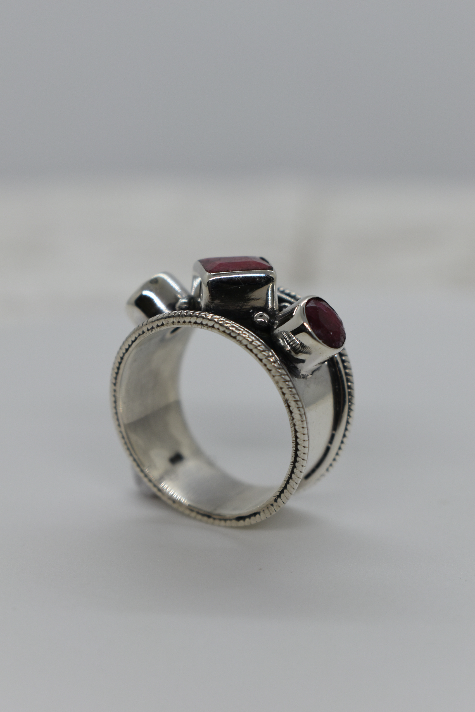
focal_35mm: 82
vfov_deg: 24.6
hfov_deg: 16.6
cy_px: 356
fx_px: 1633
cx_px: 238
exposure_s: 1/60
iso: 160
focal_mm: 55
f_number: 8
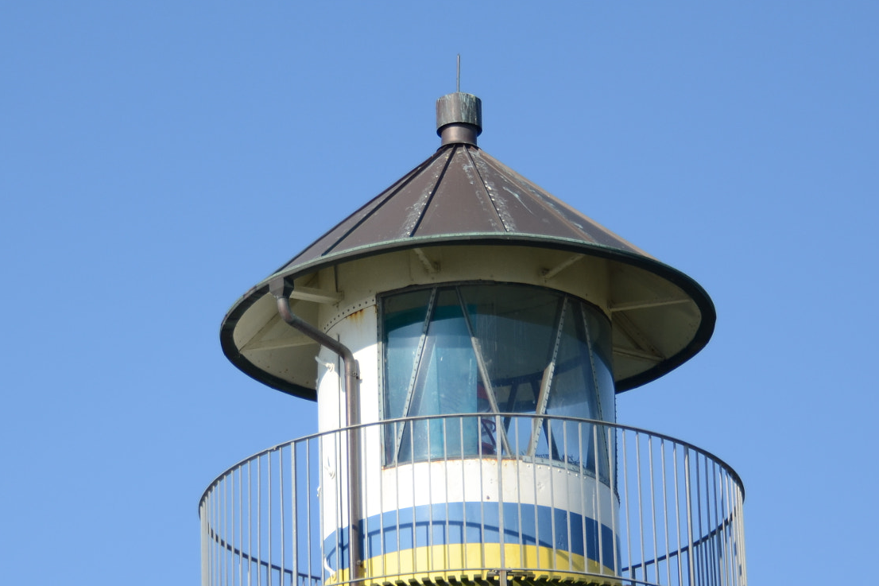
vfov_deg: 6.6
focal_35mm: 208
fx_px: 5076
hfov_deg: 9.9
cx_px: 278
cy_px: 374
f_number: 5.3
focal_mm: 75
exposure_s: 1/800
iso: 160
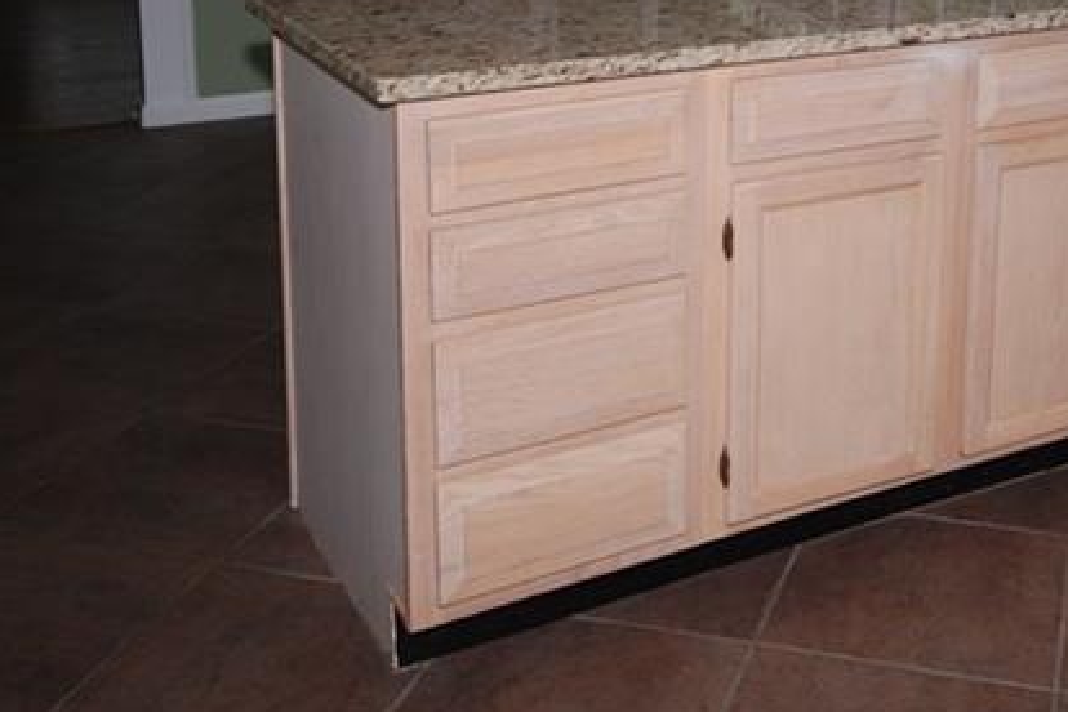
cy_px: -8
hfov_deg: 37.3
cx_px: 802
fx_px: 1543
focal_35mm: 52
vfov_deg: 24.7
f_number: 5
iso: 100
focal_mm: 14
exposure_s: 1/60
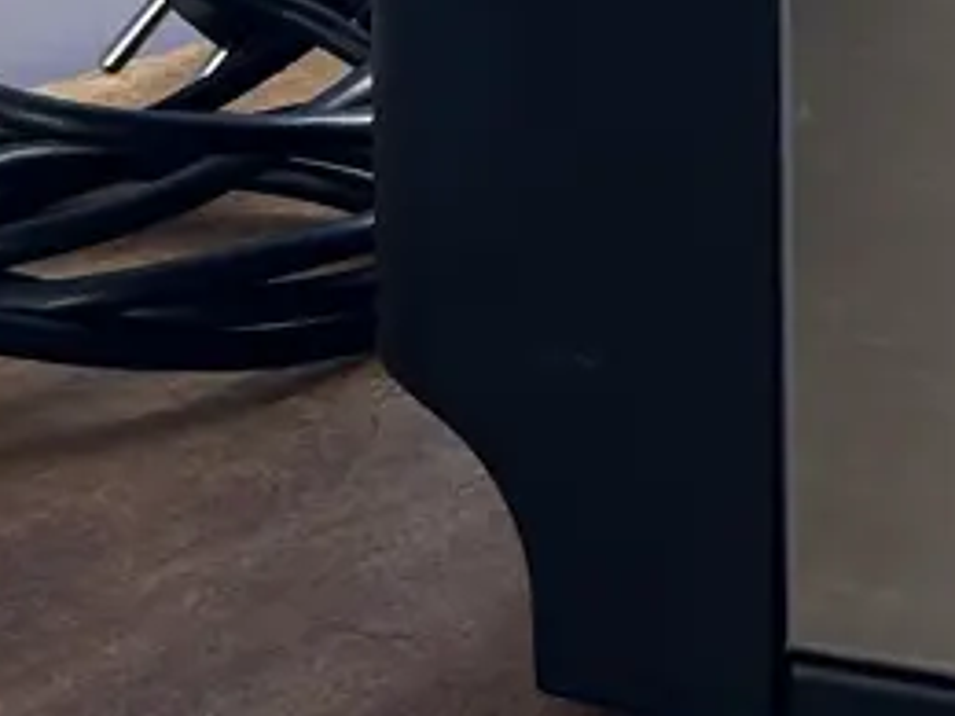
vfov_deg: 7.1
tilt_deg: -4.4
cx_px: 1693
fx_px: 5297
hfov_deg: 9.8
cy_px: -1223
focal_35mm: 192
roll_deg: +0.4
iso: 32
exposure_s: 1/121
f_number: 1.5
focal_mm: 5.7
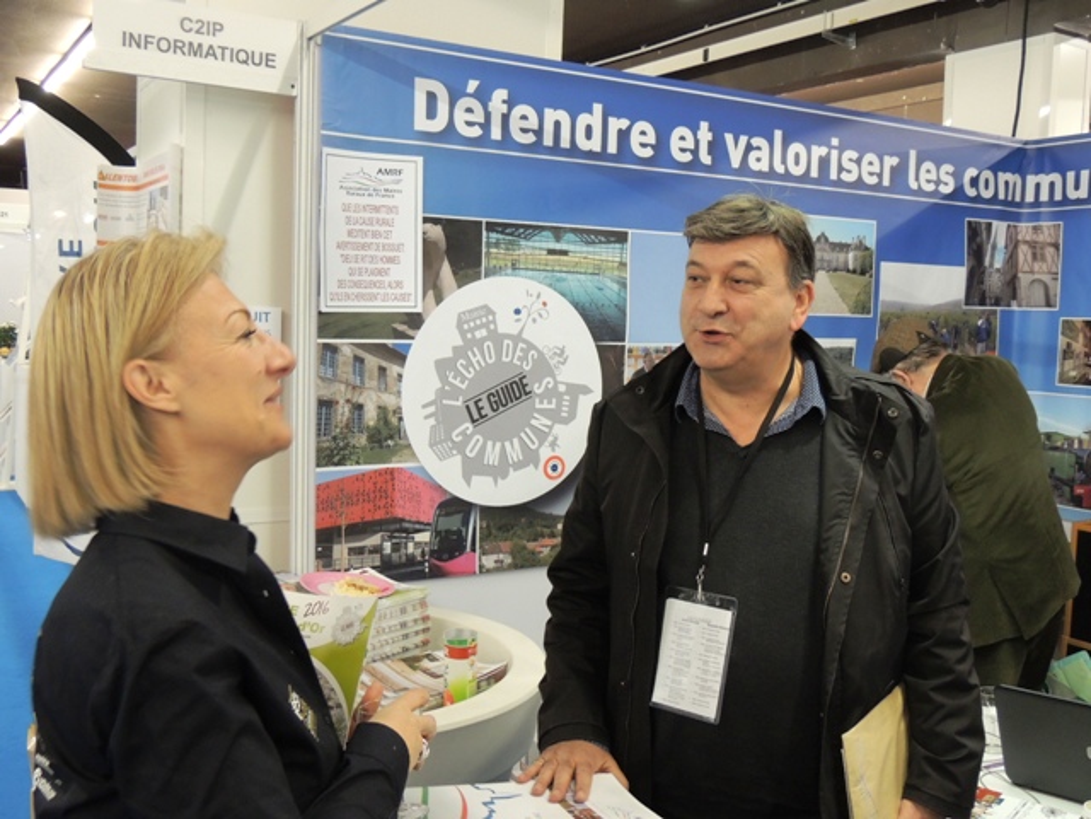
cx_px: 546
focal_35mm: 35
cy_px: 410
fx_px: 1103
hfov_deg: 52.6
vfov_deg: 40.7
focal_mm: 6.2
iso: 400
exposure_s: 1/20
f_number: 3.3
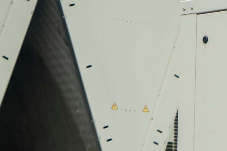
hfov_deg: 8.0
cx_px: 503
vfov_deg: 5.7
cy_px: 142
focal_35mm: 242
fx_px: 1526
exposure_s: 1/160
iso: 100
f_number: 4
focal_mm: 44
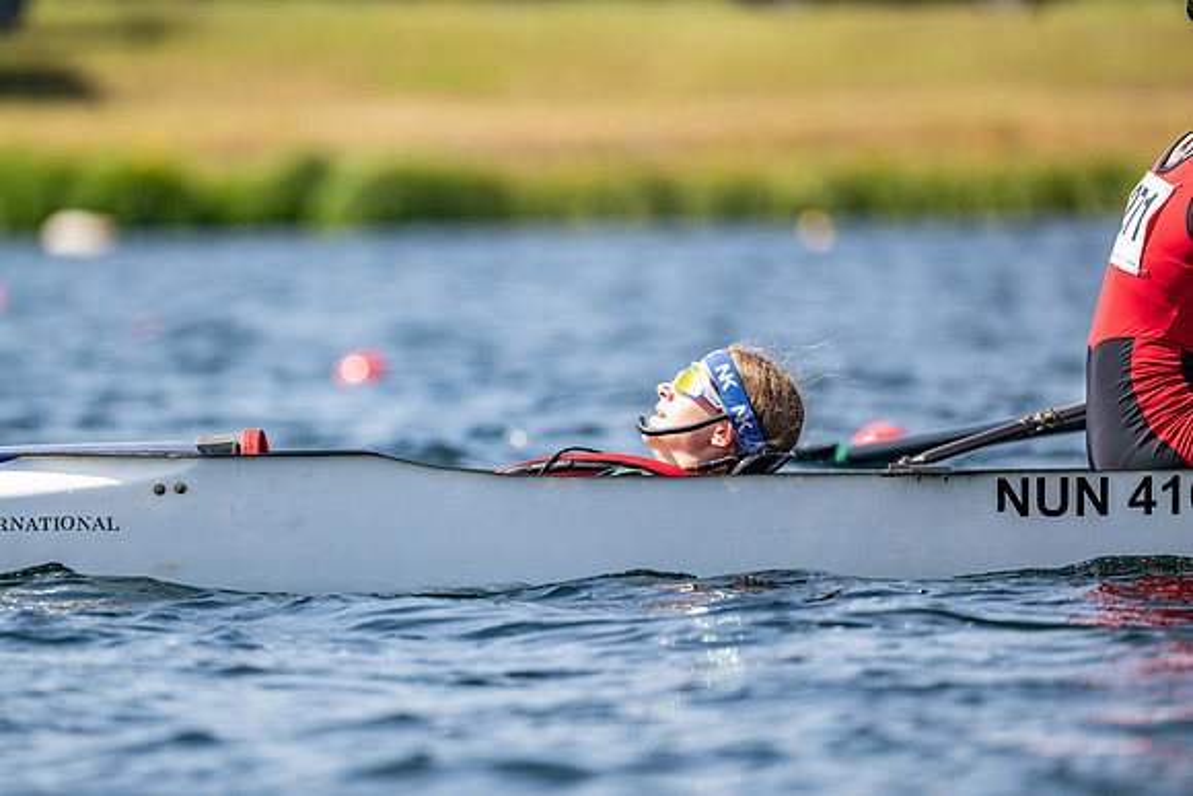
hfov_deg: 5.2
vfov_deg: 3.4
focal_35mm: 400
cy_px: 398
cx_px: 596
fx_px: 13258
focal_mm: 400
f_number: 4.5
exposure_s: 1/2500
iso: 220
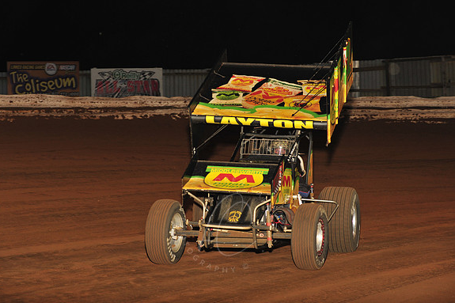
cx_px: 226
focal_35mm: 113
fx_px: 1428
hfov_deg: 18.1
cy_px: 152
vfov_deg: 12.1
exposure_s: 1/320
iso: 800
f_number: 6.3
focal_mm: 112
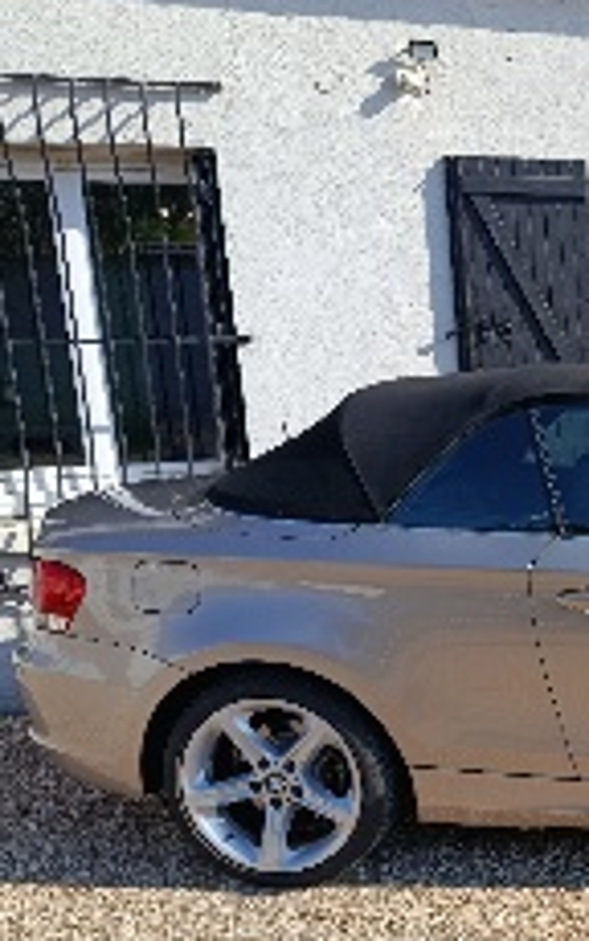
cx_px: 761
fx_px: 1180
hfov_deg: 24.5
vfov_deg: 43.1
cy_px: 601
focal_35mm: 46
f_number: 1.7
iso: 50
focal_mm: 5.24
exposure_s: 1/408
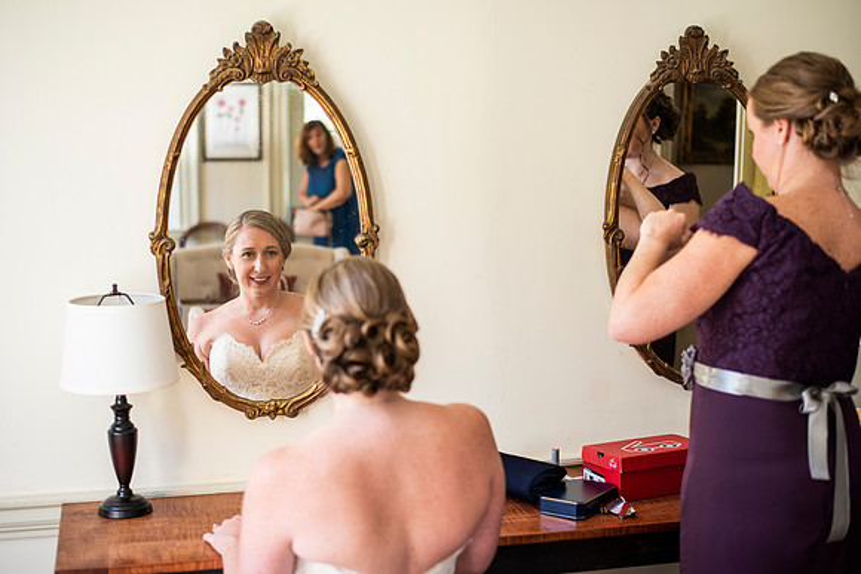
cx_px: 430
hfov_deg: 39.6
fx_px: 1196
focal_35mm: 50
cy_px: 287
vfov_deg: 27.0
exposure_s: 1/320
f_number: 2.2
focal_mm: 50
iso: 640
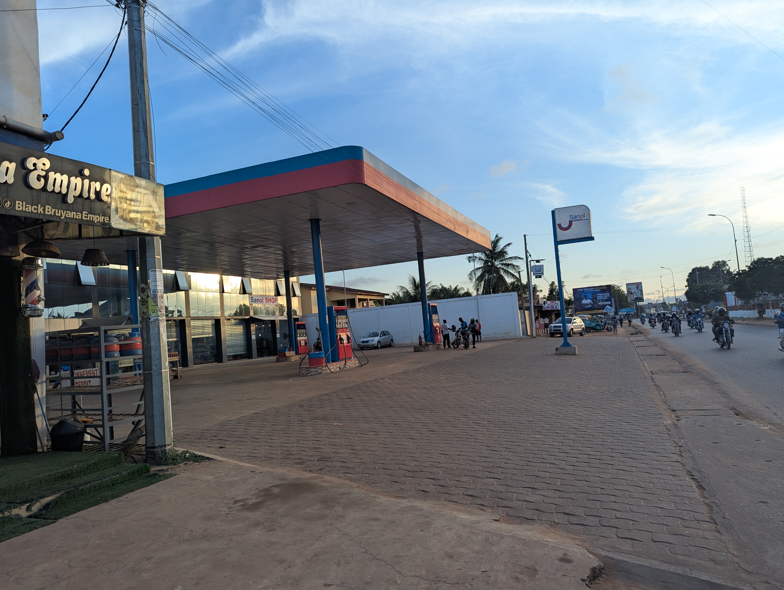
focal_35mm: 24
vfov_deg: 56.9
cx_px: 392
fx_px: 544
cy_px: 295
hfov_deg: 71.5
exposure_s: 1/358
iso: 33
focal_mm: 6.81
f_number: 1.85
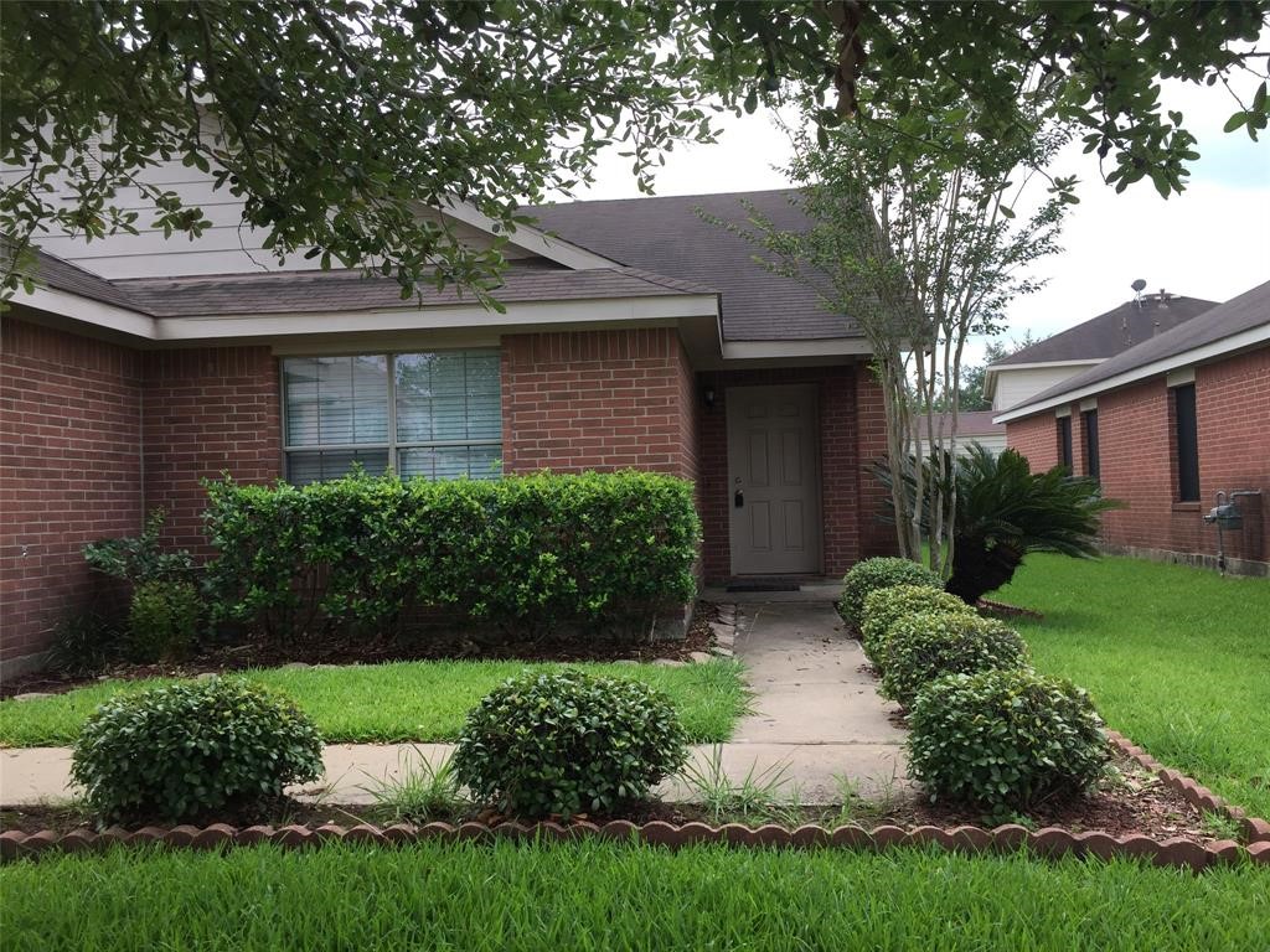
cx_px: 635
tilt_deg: +2.7
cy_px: 476
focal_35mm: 29
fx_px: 1064
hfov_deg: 61.7
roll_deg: +0.3
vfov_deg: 48.2
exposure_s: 1/706
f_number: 2.2
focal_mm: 4.15
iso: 32
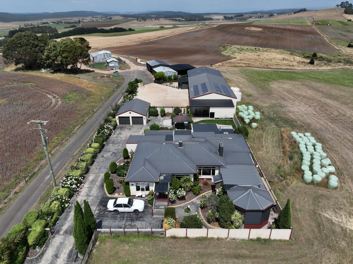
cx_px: 176
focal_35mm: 24
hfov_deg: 71.6
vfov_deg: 56.8
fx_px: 245
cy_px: 132
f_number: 6.3
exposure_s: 1/50
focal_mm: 12.29
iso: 100
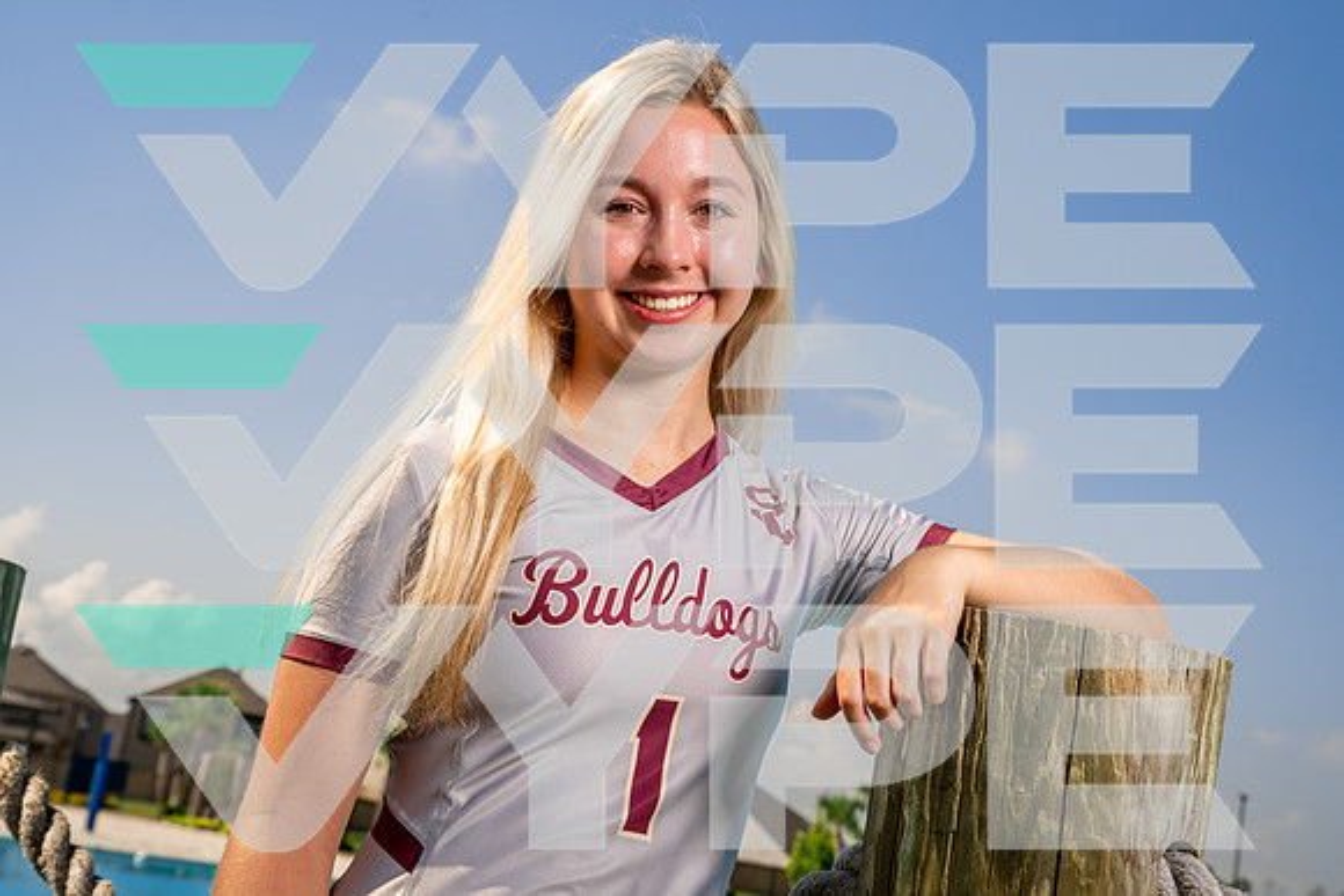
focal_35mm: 68
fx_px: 2539
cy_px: 448
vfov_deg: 20.0
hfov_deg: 29.6
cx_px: 672
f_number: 10
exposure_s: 1/250
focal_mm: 68
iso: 100
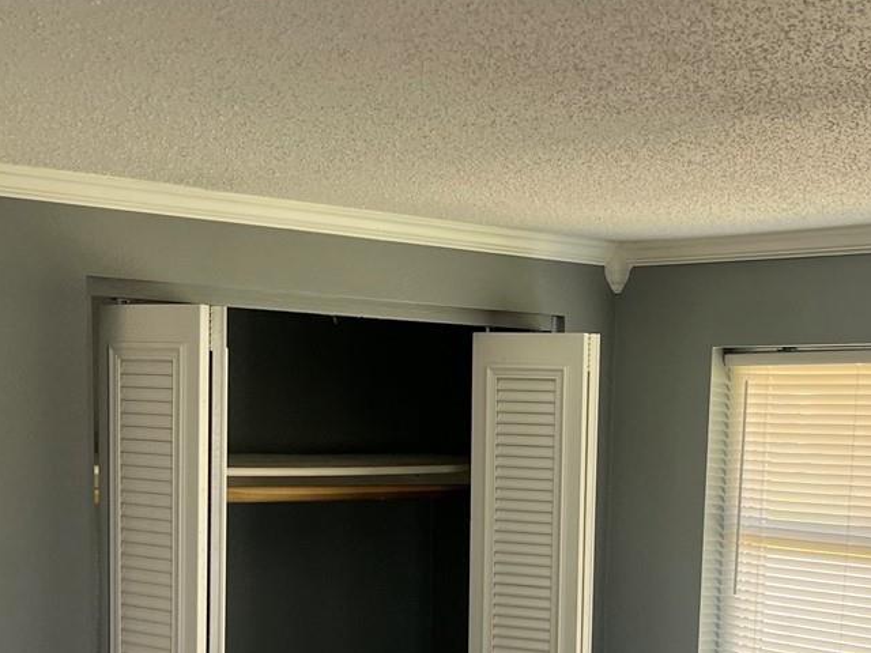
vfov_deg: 21.8
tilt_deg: -8.1
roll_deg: -2.2
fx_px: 1636
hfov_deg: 29.6
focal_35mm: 65
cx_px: 582
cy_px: 649
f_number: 1.6
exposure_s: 1/60
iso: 64
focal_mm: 5.1
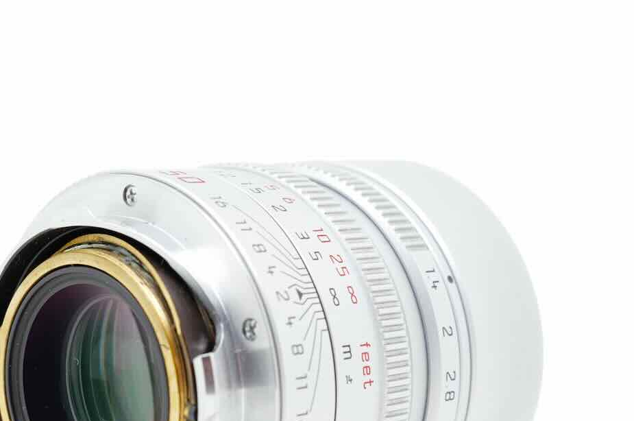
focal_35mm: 93
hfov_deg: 21.9
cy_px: 392
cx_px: 291
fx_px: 1636
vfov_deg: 14.5
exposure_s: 1/60
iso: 800
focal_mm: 43
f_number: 9
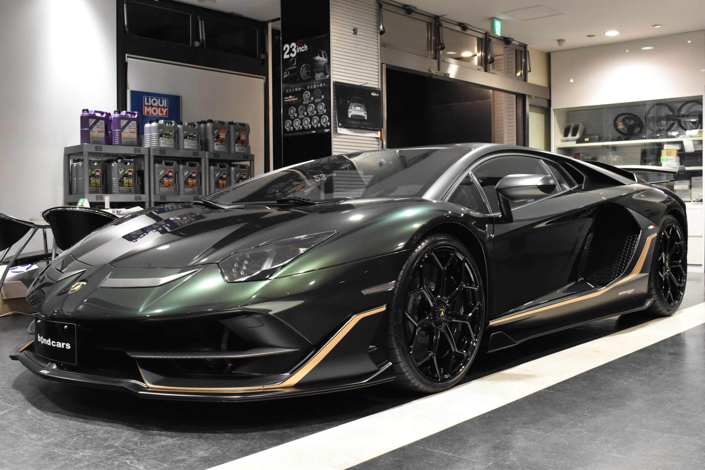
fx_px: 734
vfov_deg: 35.5
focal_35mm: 38
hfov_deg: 51.3
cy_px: 235
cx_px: 352
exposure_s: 1/40
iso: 3200
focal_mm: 25
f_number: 8
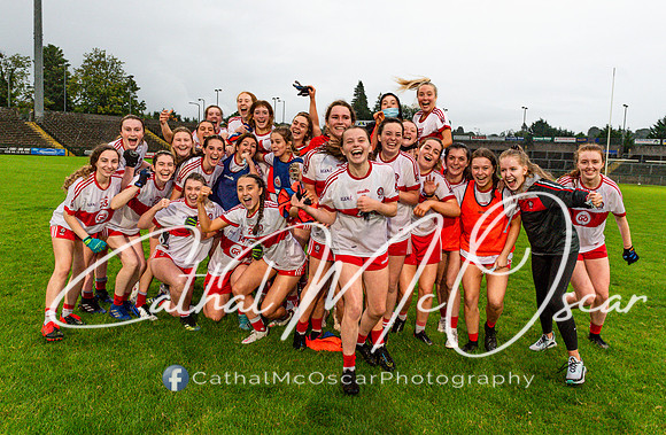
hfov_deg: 64.1
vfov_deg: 44.5
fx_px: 531
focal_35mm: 29
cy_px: 203
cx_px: 355
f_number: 5
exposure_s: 1/200
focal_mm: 24
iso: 1600
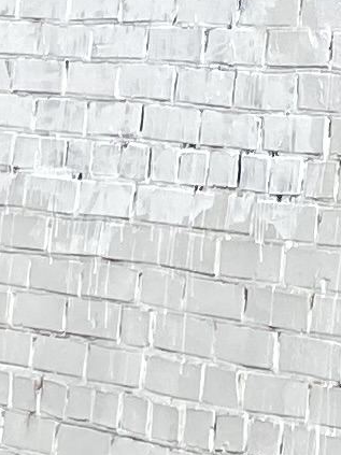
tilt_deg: +17.0
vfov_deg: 6.9
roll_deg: +0.8
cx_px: 1306
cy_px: -1049
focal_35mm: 248
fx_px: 3259
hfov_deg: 5.3
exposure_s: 1/3846
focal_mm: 4.25
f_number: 1.8
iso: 32
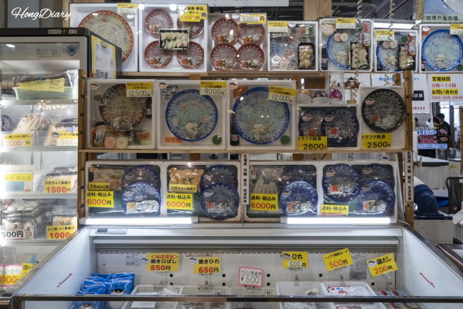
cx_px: 232
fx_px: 373
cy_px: 154
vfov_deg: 45.0
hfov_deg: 63.7
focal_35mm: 29
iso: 640
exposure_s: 1/160
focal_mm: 29
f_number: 4
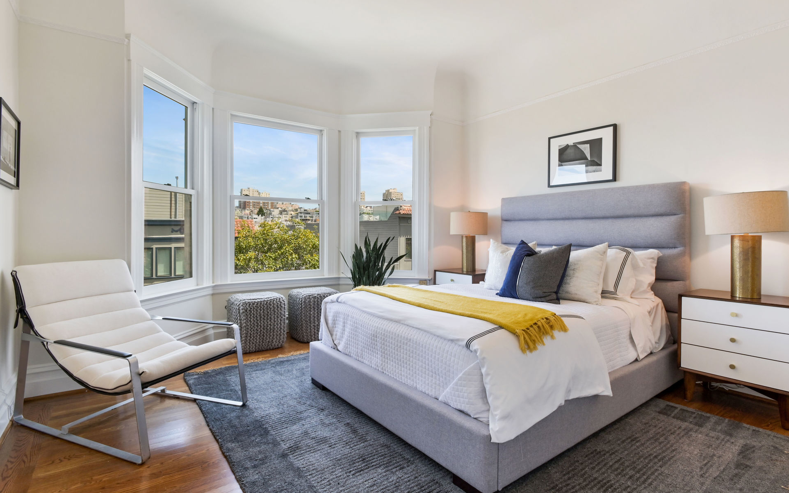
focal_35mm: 18
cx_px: 404
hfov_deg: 91.1
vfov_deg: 65.0
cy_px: 237
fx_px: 387
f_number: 11
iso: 400
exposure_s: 1/40
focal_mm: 17
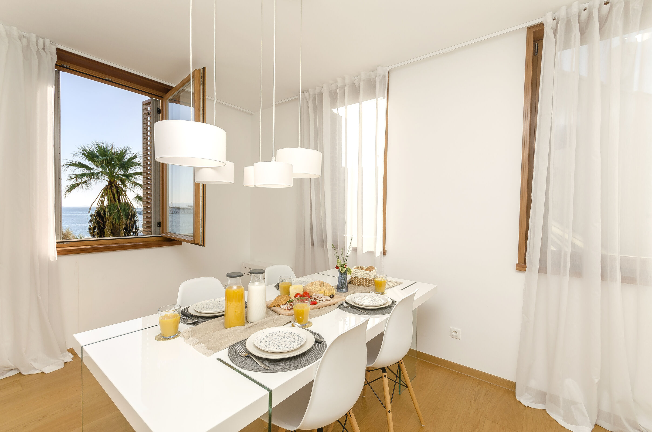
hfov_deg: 100.5
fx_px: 271
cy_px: 216
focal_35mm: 15
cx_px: 326
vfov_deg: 77.1
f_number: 9
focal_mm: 10
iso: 100
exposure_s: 1/200
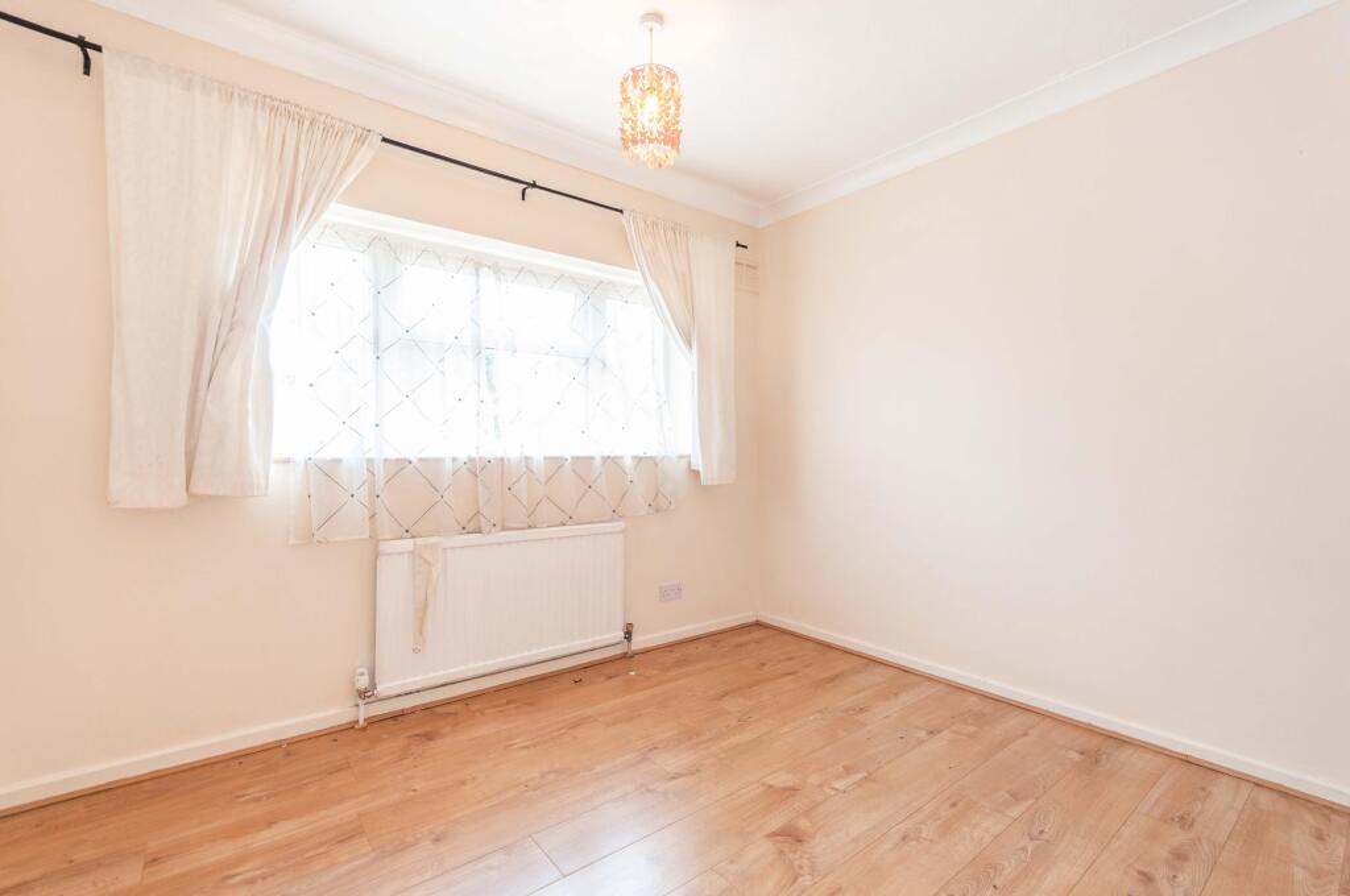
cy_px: 448
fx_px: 562
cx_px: 675
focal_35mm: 15
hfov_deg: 100.5
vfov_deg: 77.2
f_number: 9
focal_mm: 10
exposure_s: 1/20
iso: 200
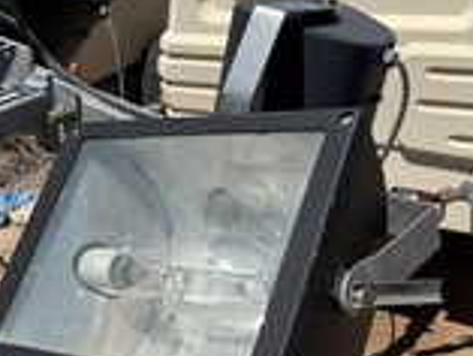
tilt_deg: -30.0
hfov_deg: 31.5
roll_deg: +4.9
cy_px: 250
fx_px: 834
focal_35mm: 61
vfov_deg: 23.9
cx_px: 184
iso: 80
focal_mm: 6.76
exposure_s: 1/6711
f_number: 1.78
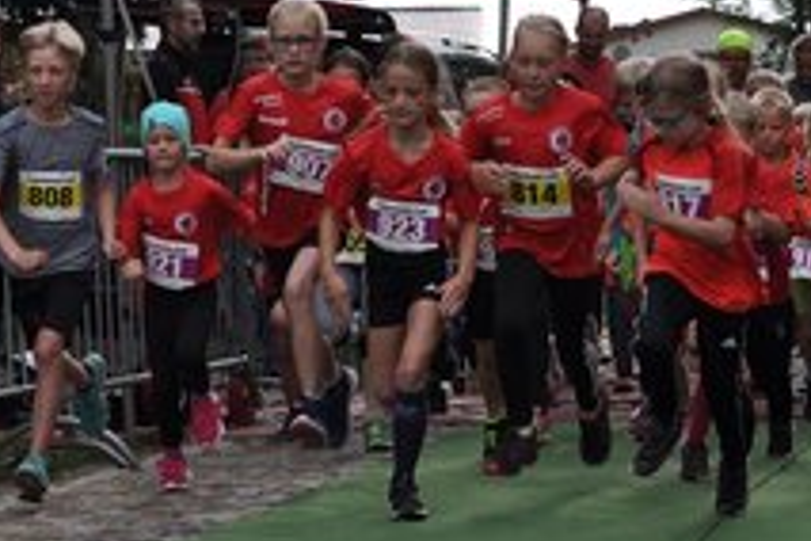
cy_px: 480
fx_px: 3490
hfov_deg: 13.2
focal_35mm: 155
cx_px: 506
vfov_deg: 8.8
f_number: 7.1
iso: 200
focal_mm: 55
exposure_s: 1/200
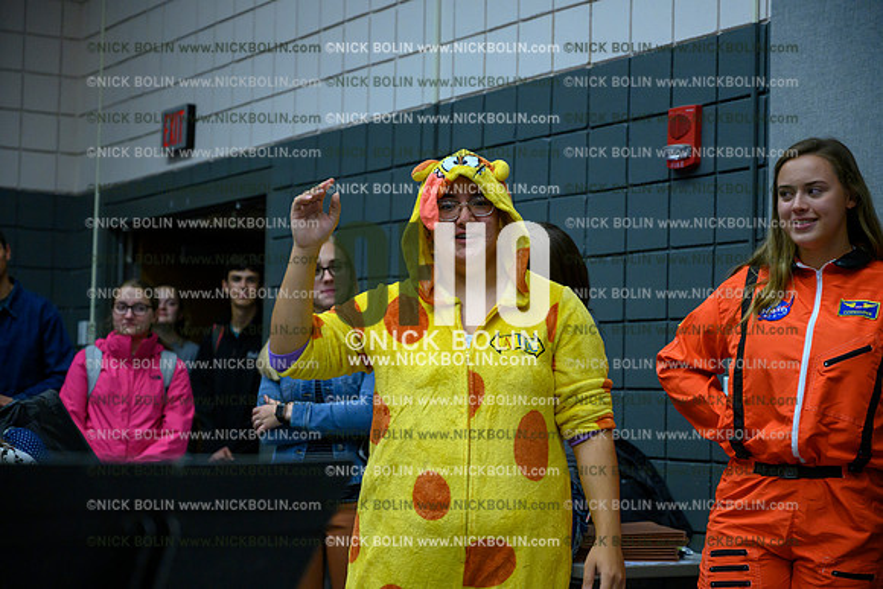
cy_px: 294
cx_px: 442
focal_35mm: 70
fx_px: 1717
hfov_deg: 28.8
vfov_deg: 19.5
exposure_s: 1/400
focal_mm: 70
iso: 4000
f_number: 4
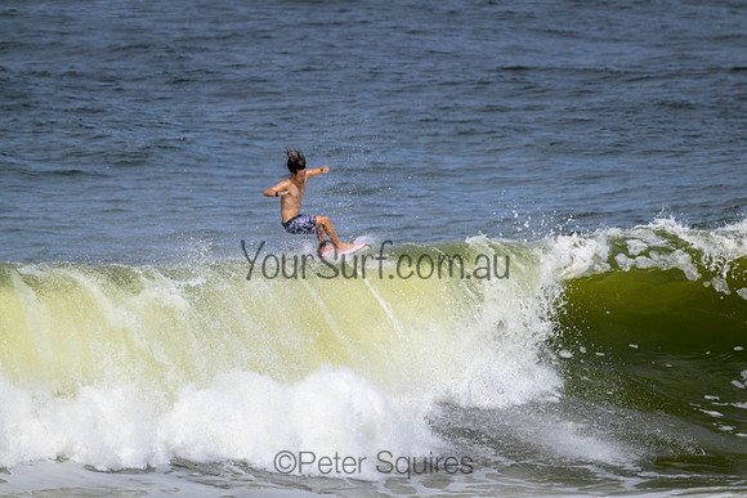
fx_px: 16603
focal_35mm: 800
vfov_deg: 1.7
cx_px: 374
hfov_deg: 2.6
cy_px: 249
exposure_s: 1/2000
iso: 450
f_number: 11
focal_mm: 800
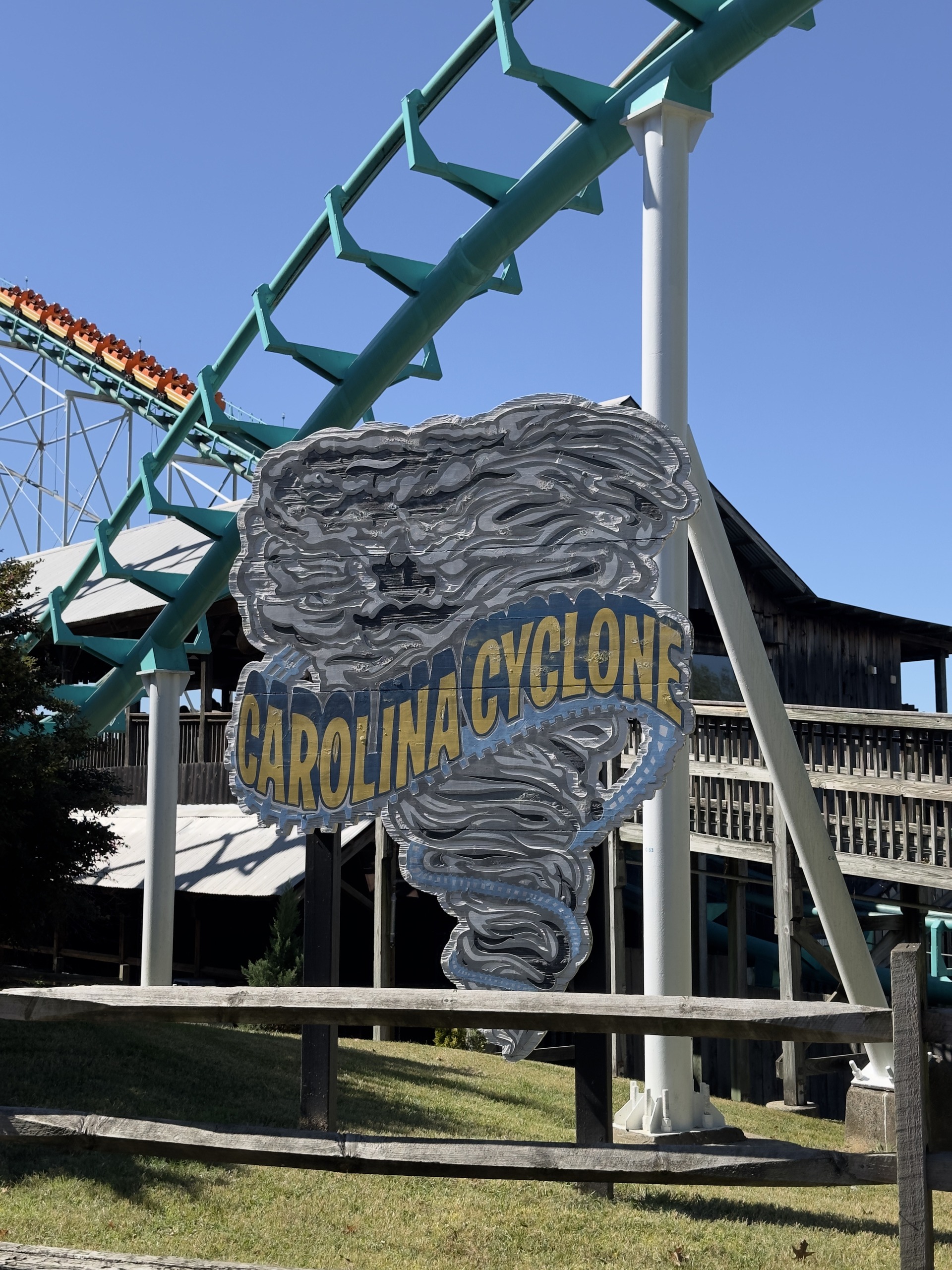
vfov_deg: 39.7
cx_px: 476
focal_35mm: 48
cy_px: 635
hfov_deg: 30.3
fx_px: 1760
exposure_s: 1/2809
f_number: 1.78
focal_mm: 6.86
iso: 64
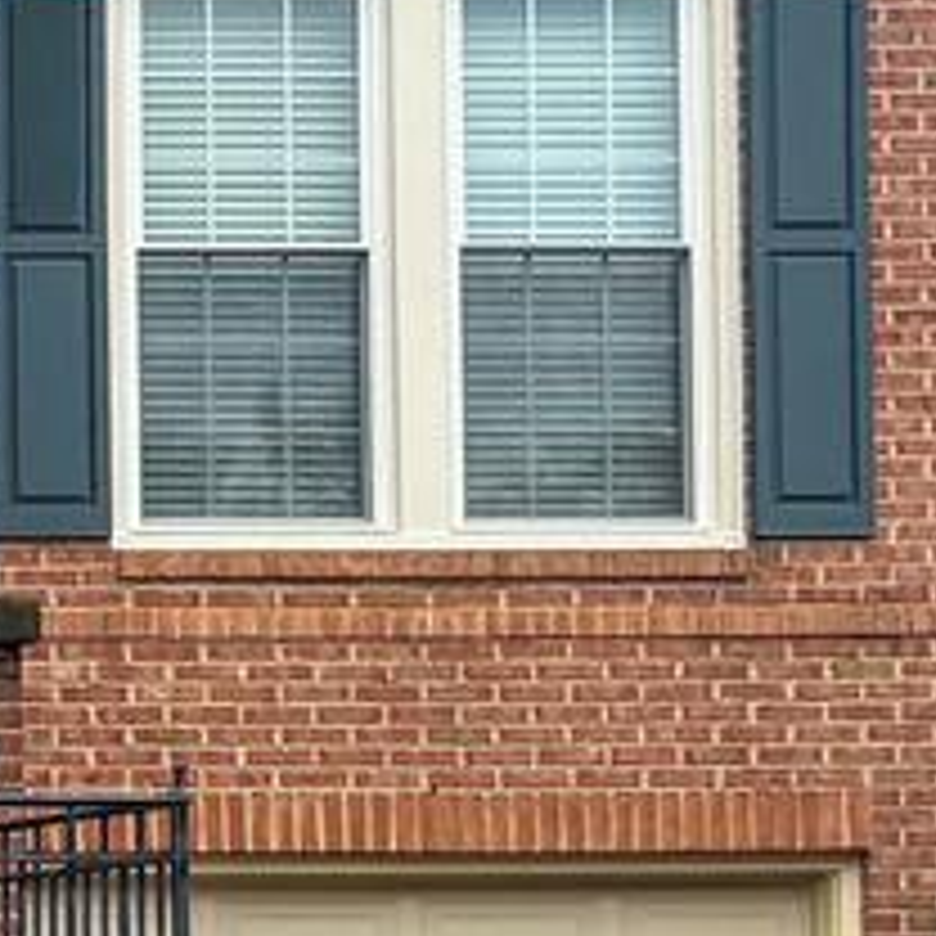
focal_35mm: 147
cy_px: -4
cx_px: -1404
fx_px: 4497
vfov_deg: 11.8
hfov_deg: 10.2
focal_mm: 6.76
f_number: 1.78
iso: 100
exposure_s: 1/2110
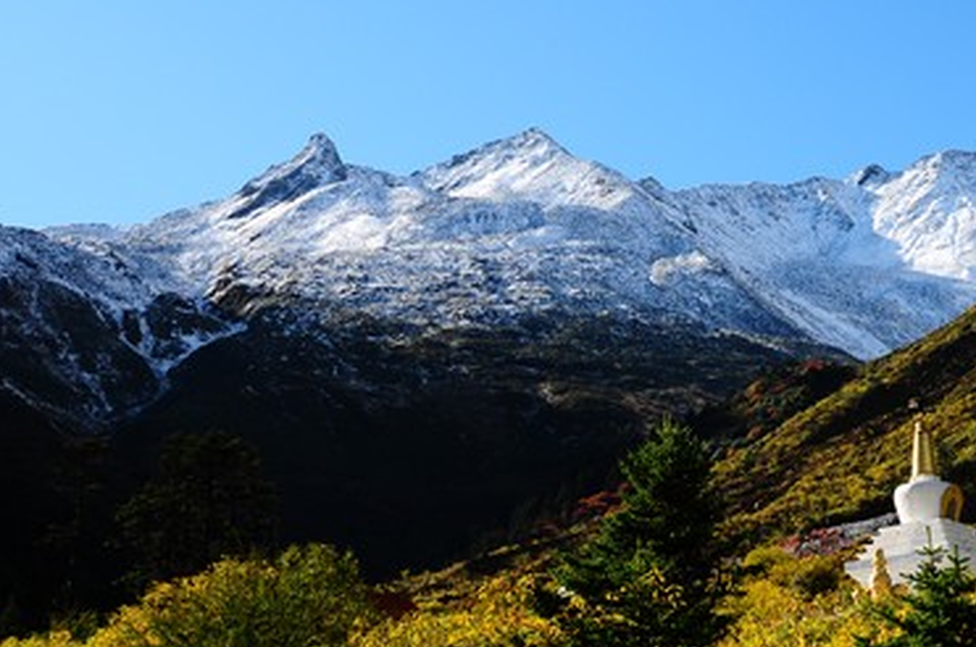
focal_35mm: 85
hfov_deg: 23.8
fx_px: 2300
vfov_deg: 15.9
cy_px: 120
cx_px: 658
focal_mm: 30
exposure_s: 1/200
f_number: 7.1
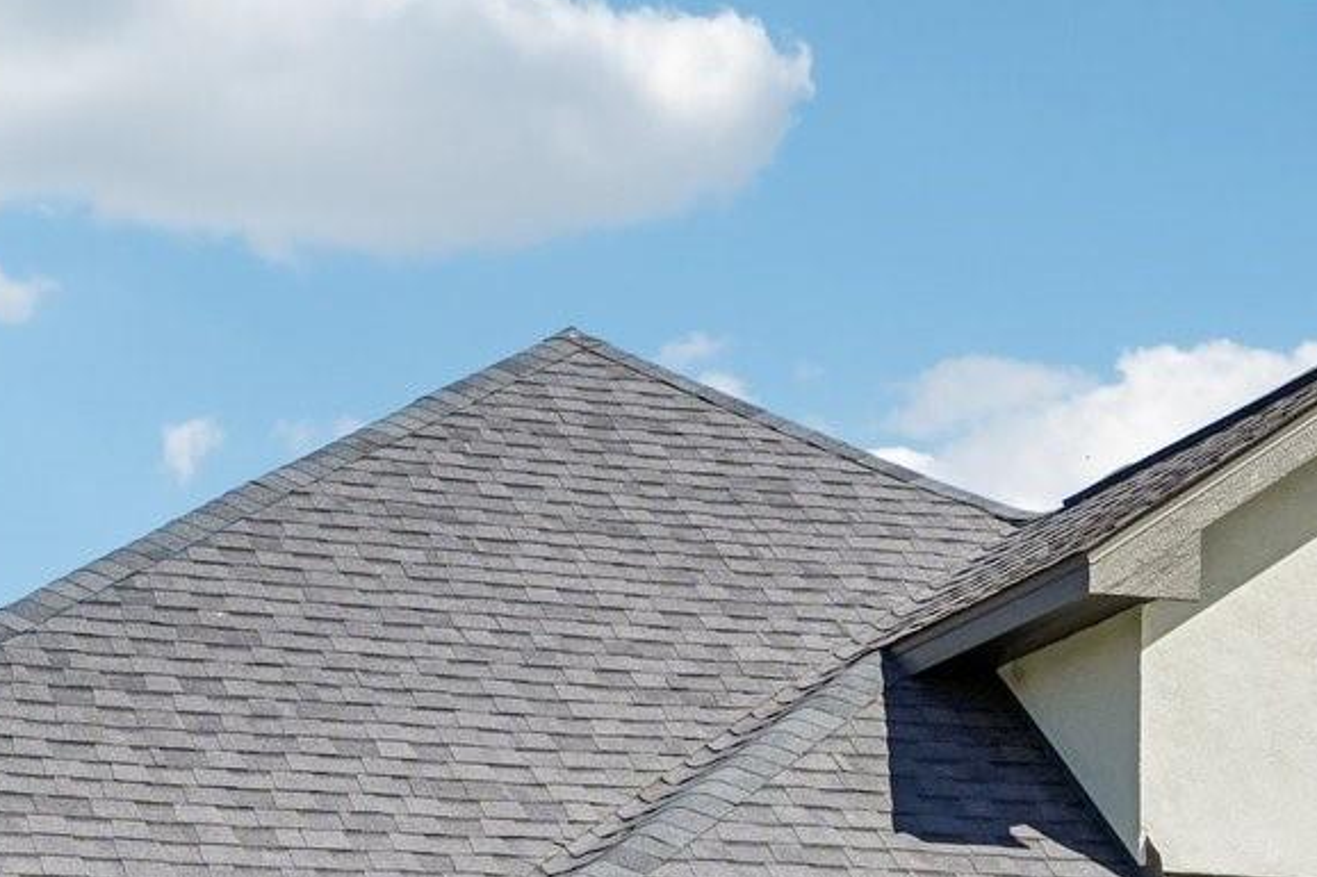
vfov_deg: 10.8
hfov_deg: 16.5
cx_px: 952
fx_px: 4535
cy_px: 1099
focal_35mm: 124
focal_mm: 35
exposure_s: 1/1500
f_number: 8
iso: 400
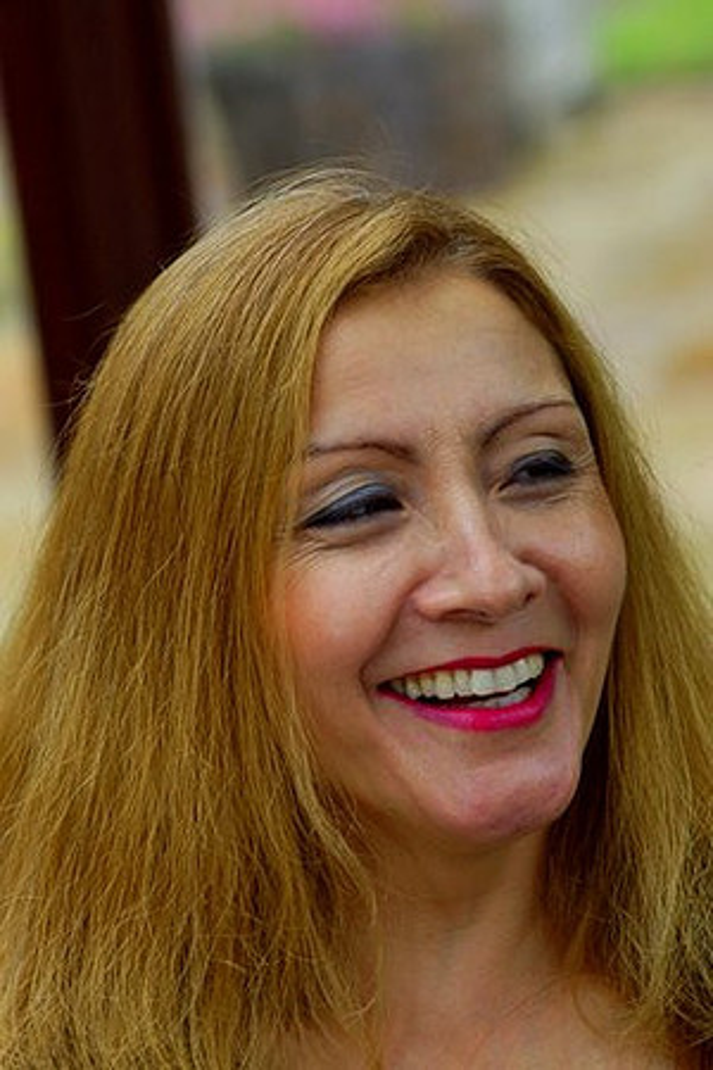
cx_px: 356
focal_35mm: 150
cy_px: 535
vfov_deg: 13.7
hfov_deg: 9.1
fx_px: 4456
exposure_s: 1/200
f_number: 4
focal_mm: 100
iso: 100
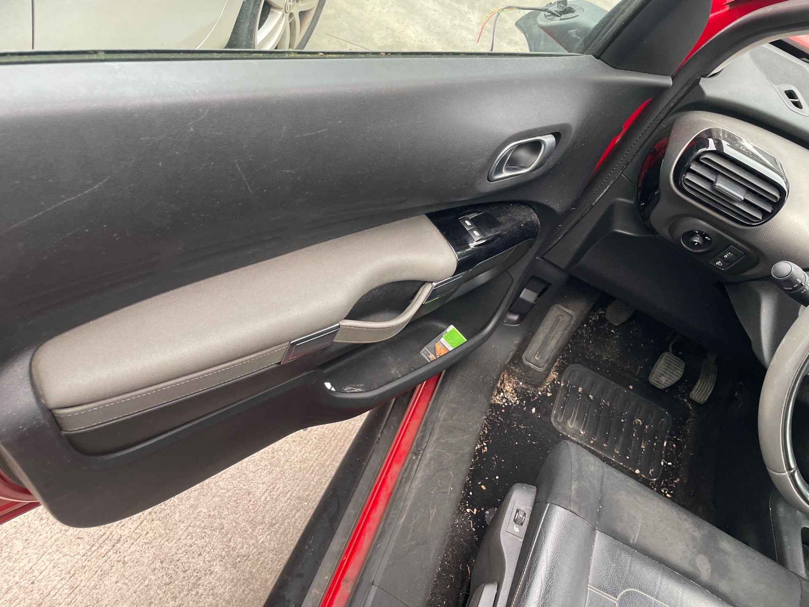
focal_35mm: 26
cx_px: 404
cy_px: 304
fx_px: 608
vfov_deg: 53.1
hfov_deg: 67.3
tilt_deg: -53.6
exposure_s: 1/62
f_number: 1.6
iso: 125
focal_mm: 4.2
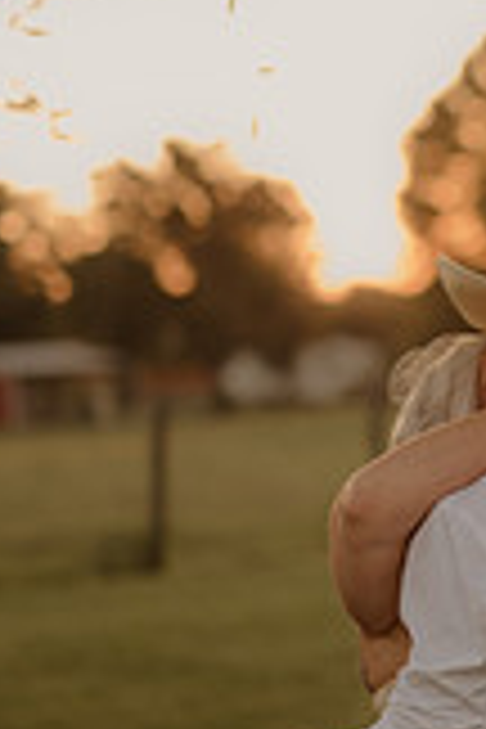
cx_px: 639
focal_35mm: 139
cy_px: 364
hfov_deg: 9.7
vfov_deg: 14.8
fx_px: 2815
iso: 200
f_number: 2.8
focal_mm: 50
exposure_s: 1/400
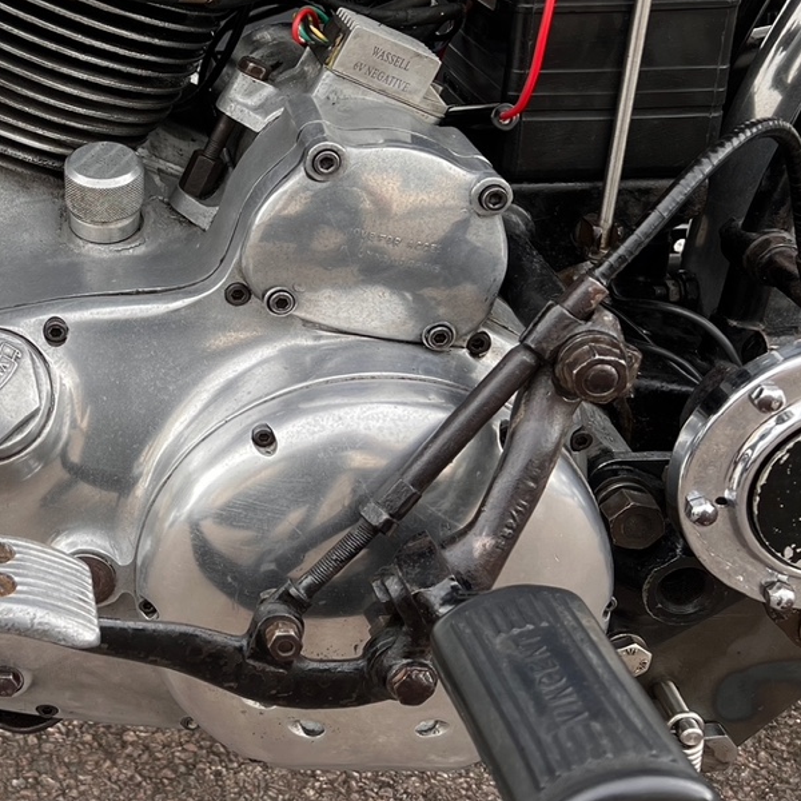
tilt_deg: -19.8
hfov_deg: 32.0
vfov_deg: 33.9
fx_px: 1283
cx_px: -1
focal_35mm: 49
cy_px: 188
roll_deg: +2.3
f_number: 1.5
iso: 40
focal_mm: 5.7
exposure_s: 1/202
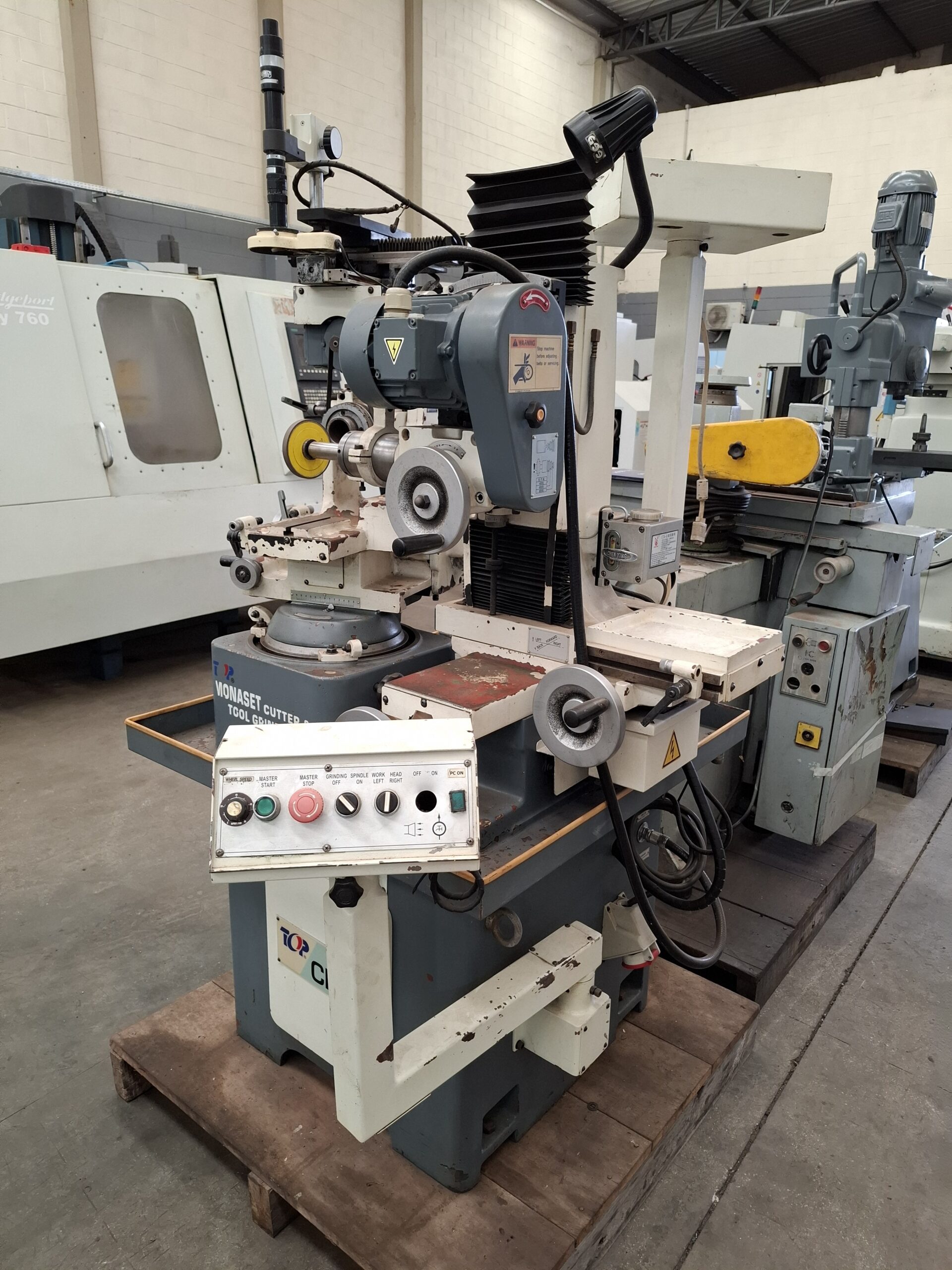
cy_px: 635
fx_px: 843
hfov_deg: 58.9
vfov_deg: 73.9
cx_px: 476
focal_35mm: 23
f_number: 1.8
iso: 250
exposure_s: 1/120
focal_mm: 5.54
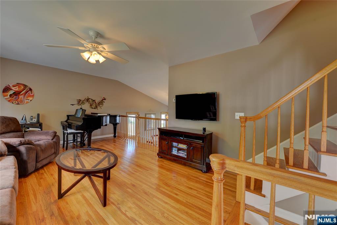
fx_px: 131
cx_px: 168
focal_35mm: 14
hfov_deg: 104.2
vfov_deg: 81.2
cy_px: 112
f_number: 9
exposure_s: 1/13
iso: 640
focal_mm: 14
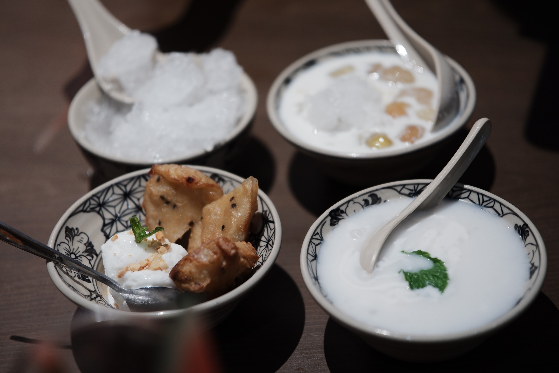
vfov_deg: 16.3
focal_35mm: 84
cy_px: 186
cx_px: 280
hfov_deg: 24.2
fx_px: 1304
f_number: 1.7
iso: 500
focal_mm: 56
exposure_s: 1/85
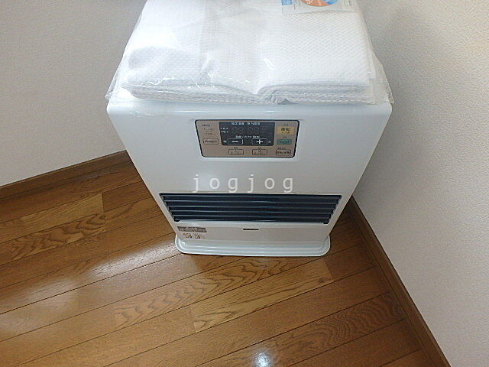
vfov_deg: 63.4
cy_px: 184
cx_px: 244
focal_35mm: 21
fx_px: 297
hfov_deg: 79.0
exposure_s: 1/50
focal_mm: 3.7
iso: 200
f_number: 3.5
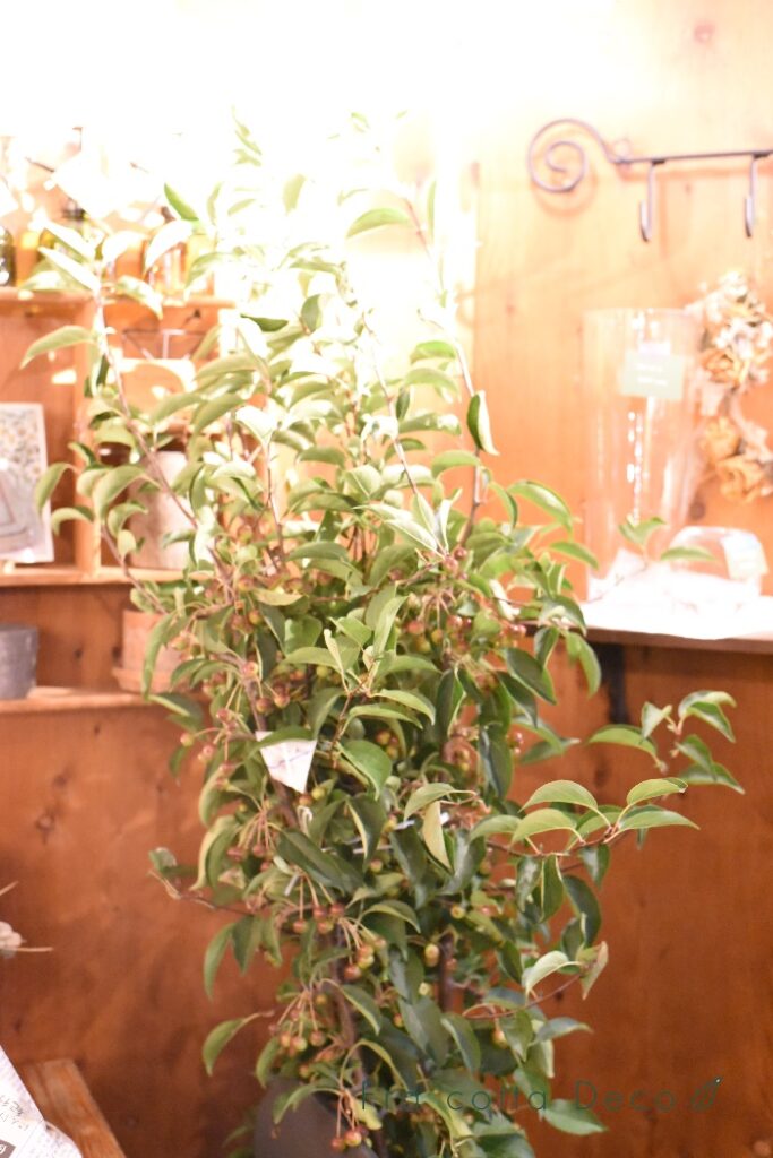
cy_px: 579
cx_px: 386
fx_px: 1610
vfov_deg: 39.6
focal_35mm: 50
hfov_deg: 27.0
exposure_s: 1/250
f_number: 3.2
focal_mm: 50
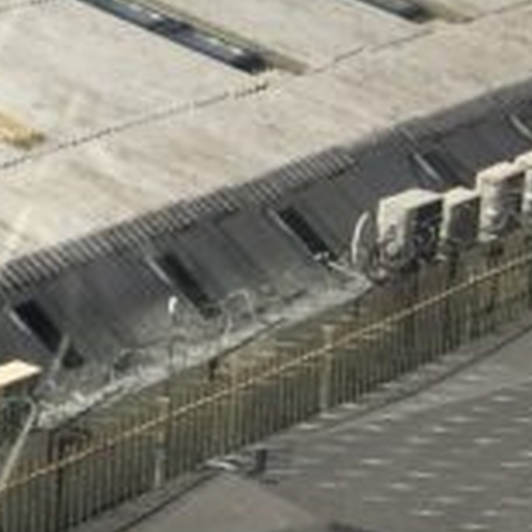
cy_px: -370
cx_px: -1102
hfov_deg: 8.5
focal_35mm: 170
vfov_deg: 9.8
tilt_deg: -5.1
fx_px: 2956
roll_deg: +0.4
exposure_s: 1/1709
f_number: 2.2
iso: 25
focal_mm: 4.15
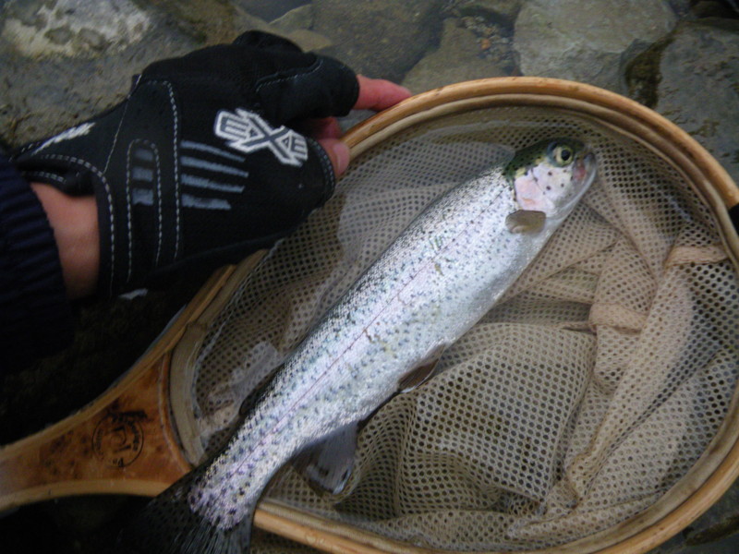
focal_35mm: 28
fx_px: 598
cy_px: 277
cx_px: 370
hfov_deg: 63.4
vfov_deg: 49.7
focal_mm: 5
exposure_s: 1/50
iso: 400
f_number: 3.5
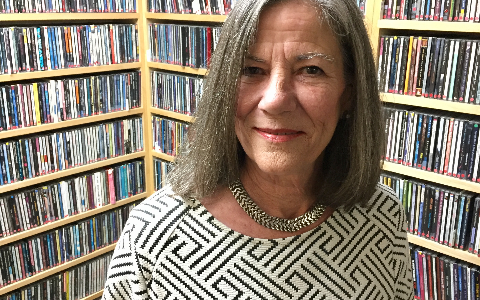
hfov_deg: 54.0
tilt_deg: -18.2
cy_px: 155
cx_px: 231
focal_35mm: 36
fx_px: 471
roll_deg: -2.3
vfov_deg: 35.3
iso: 250
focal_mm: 4.15
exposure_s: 1/24
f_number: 2.2
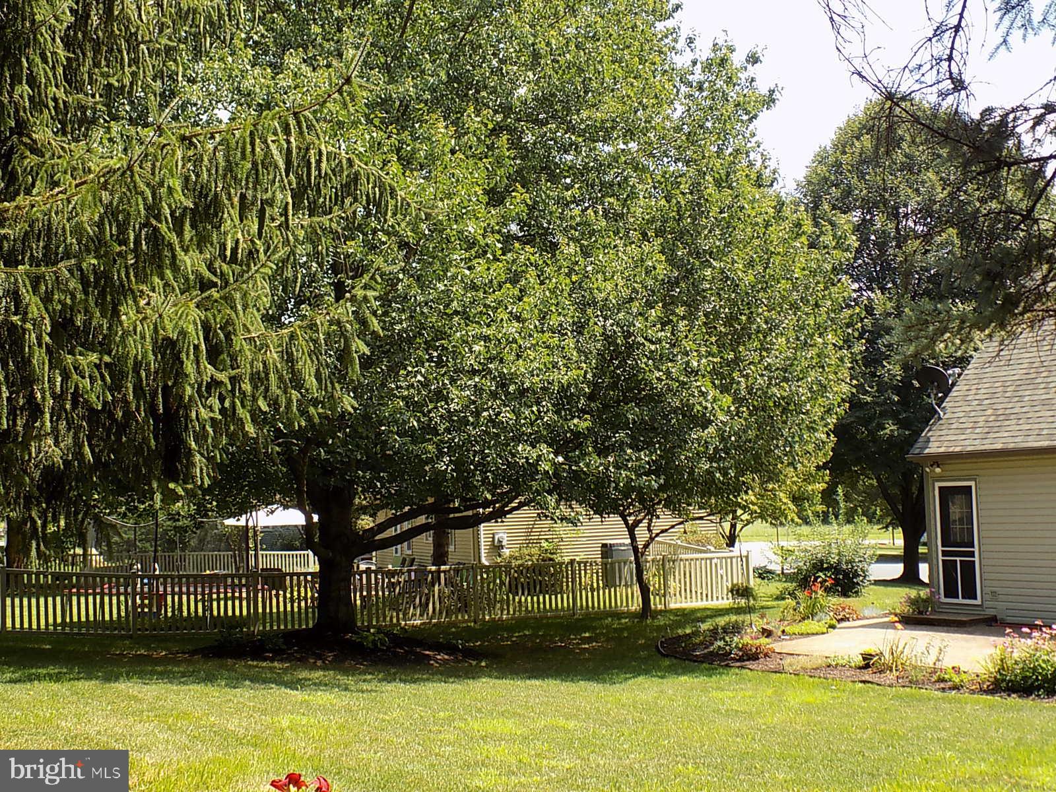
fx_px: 1403
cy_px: 396
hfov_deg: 41.2
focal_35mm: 46
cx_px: 528
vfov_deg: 31.5
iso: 80
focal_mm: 8.1
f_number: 3.7
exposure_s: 1/250
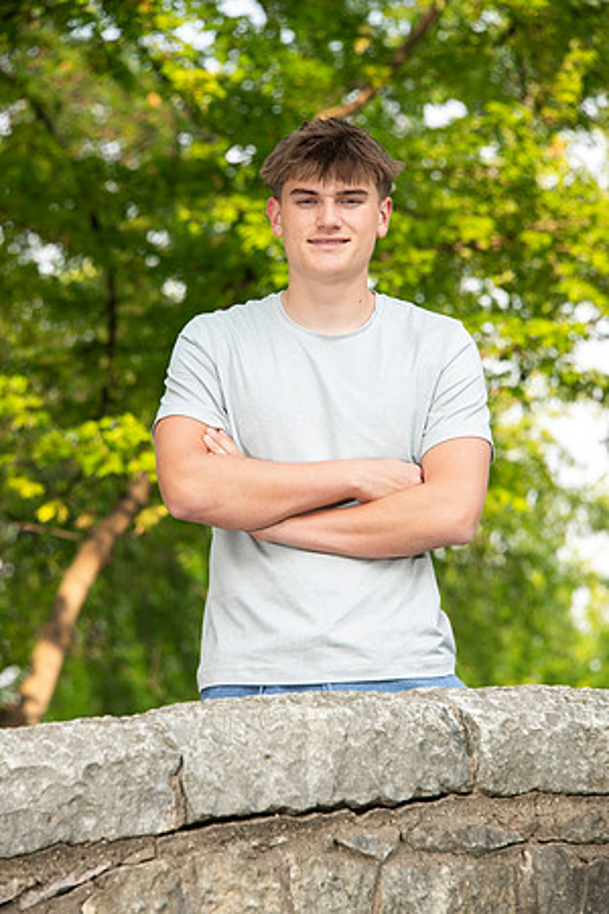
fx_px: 4821
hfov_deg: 7.2
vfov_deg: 10.8
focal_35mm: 190
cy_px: 457
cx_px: 304
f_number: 7.1
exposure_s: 1/160
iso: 320
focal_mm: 190
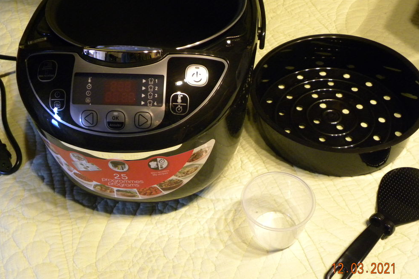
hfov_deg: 49.6
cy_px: 142
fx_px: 454
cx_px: 210
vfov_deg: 34.2
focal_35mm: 39
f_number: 3.2
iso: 400
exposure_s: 1/18.4
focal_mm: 6.6
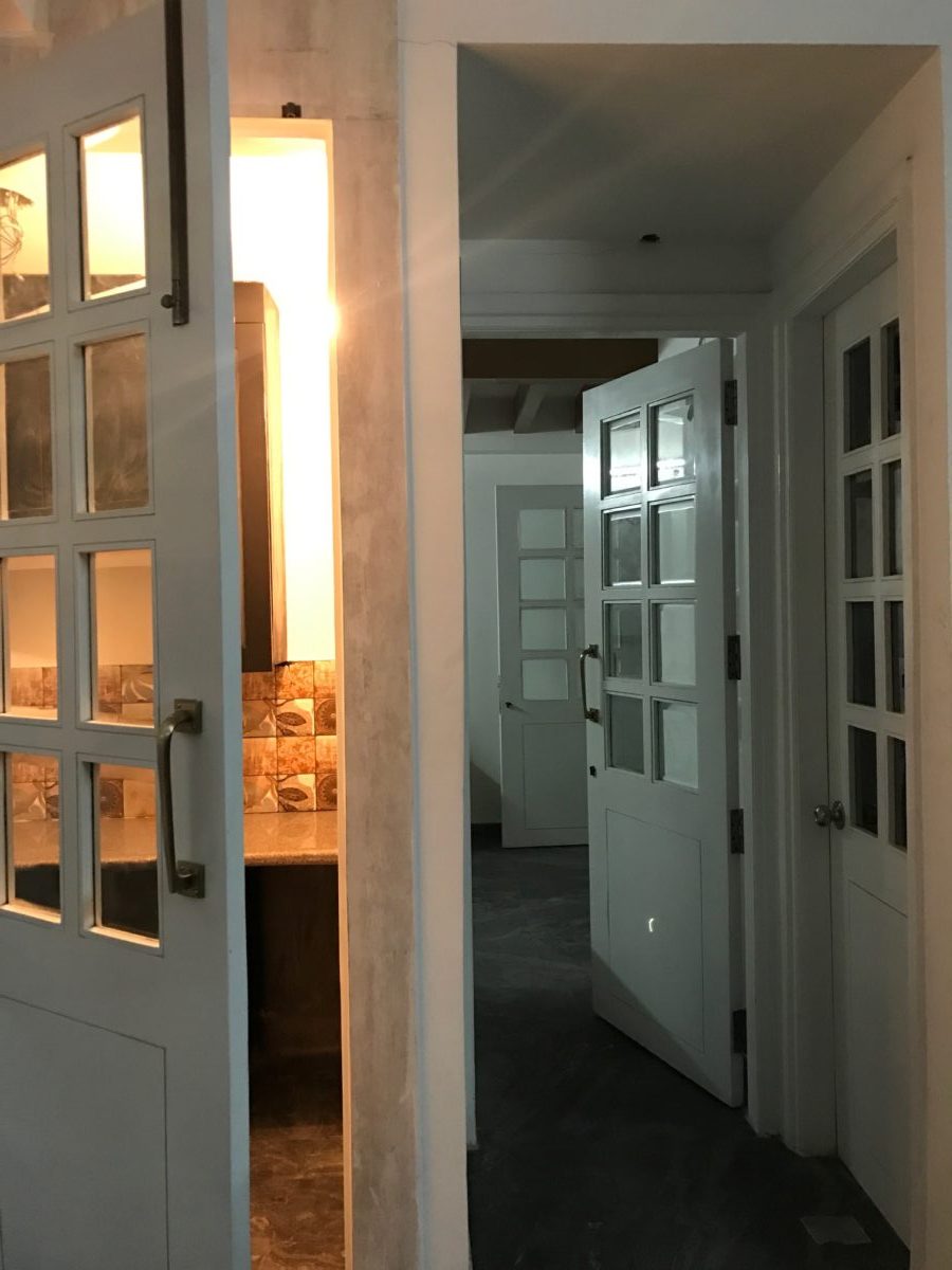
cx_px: 476
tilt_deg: +0.2
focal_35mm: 28
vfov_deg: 63.4
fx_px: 1027
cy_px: 635
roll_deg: +1.4
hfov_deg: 49.7
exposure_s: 1/14
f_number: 1.8
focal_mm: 3.99
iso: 100
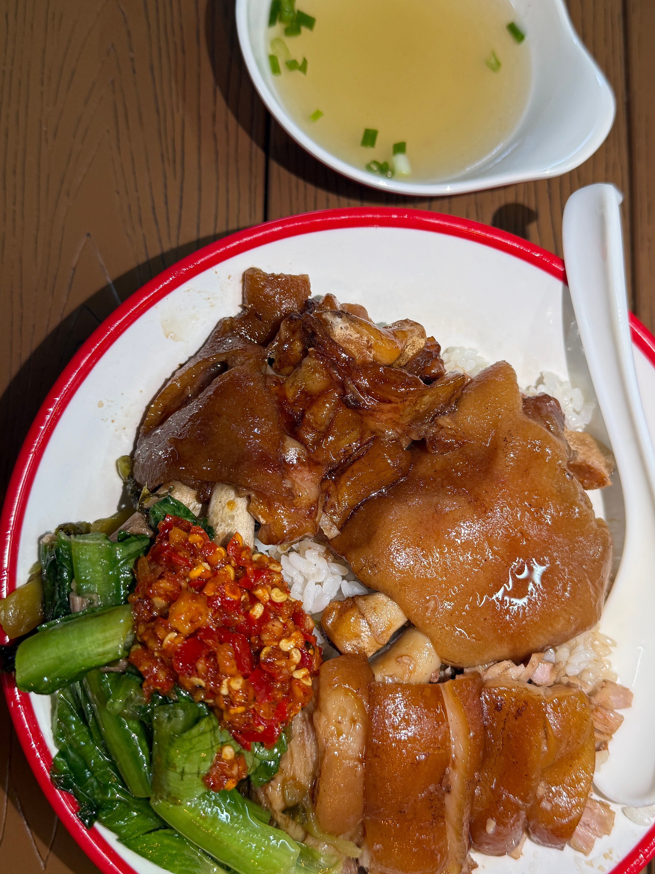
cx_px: 366
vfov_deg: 55.3
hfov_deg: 42.9
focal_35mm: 33
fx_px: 832
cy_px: 430
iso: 125
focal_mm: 6.76
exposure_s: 1/50
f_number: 1.78
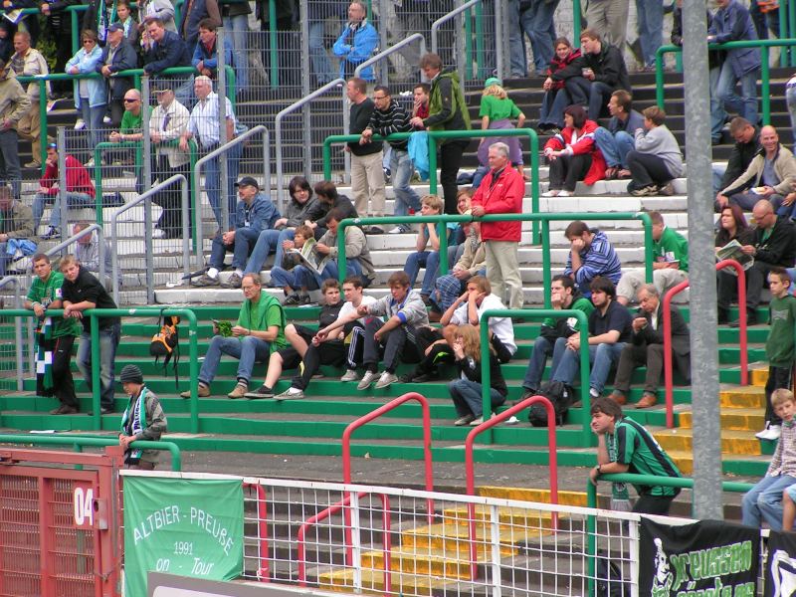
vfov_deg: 6.3
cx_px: 398
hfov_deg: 8.4
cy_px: 298
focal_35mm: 236
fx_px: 5427
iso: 50
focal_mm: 36.1
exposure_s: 1/320
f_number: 3.5
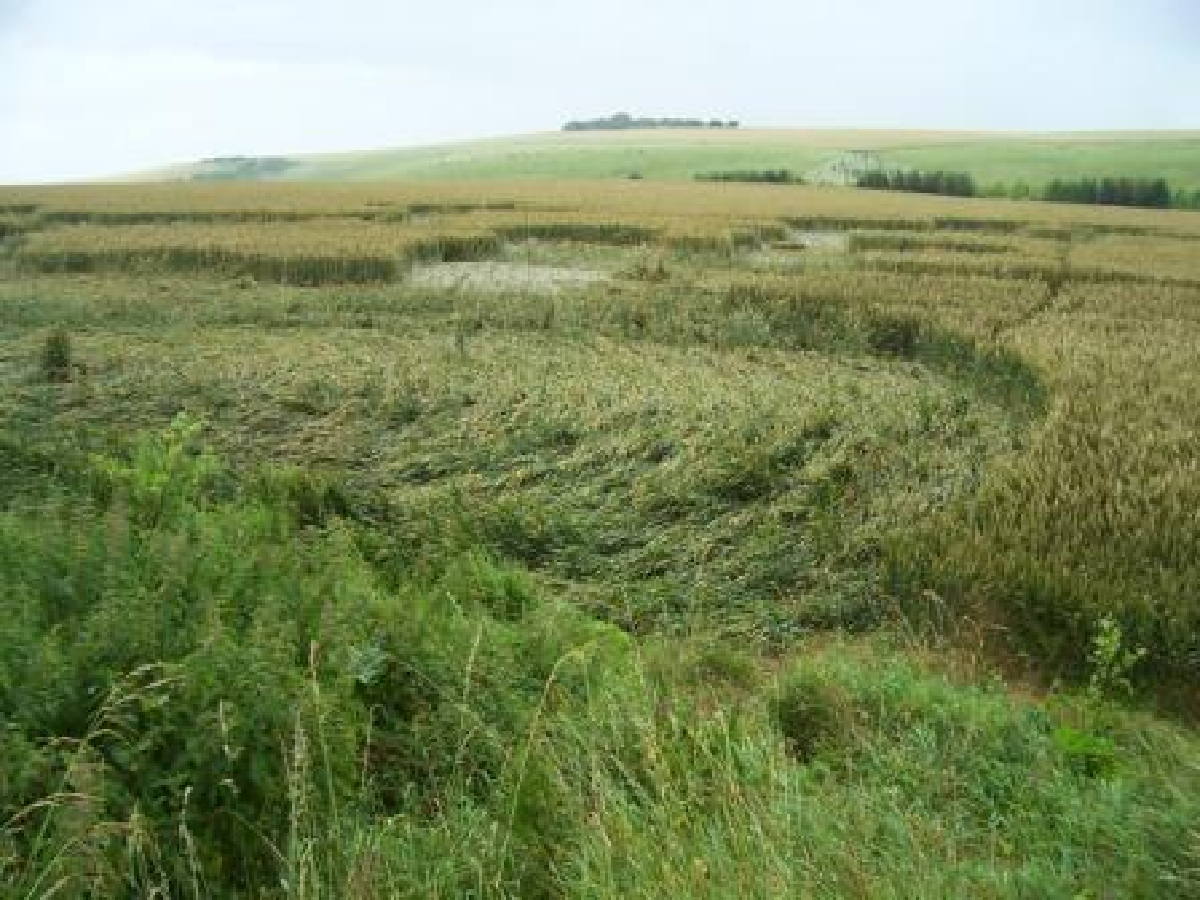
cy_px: 450
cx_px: 600
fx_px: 1179
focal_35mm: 34
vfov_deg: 41.8
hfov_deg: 54.0
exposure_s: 1/250
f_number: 2.7
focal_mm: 5.6
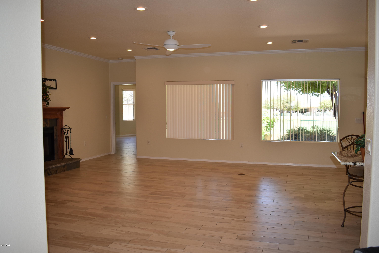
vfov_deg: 43.6
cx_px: 190
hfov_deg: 61.9
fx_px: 316
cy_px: 126
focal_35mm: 30
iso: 280
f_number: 5
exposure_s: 1/200
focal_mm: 20
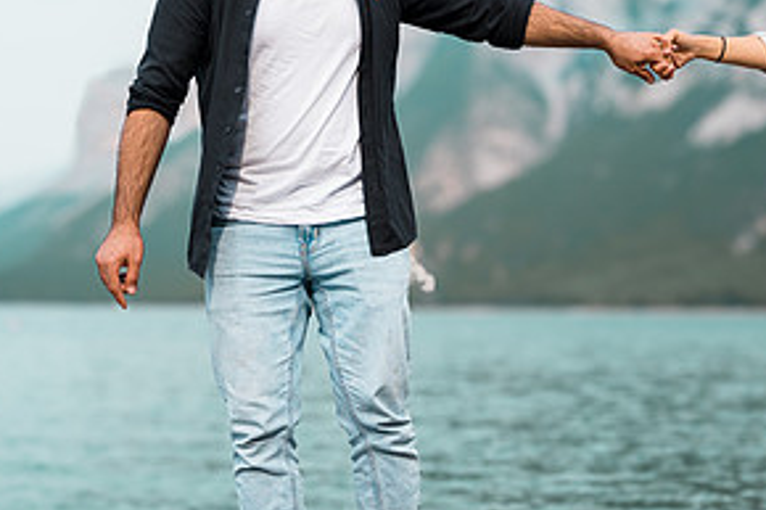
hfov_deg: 28.8
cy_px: 231
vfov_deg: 19.4
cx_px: 452
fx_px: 1489
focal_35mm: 70
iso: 200
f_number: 2.8
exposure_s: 1/3200
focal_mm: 35
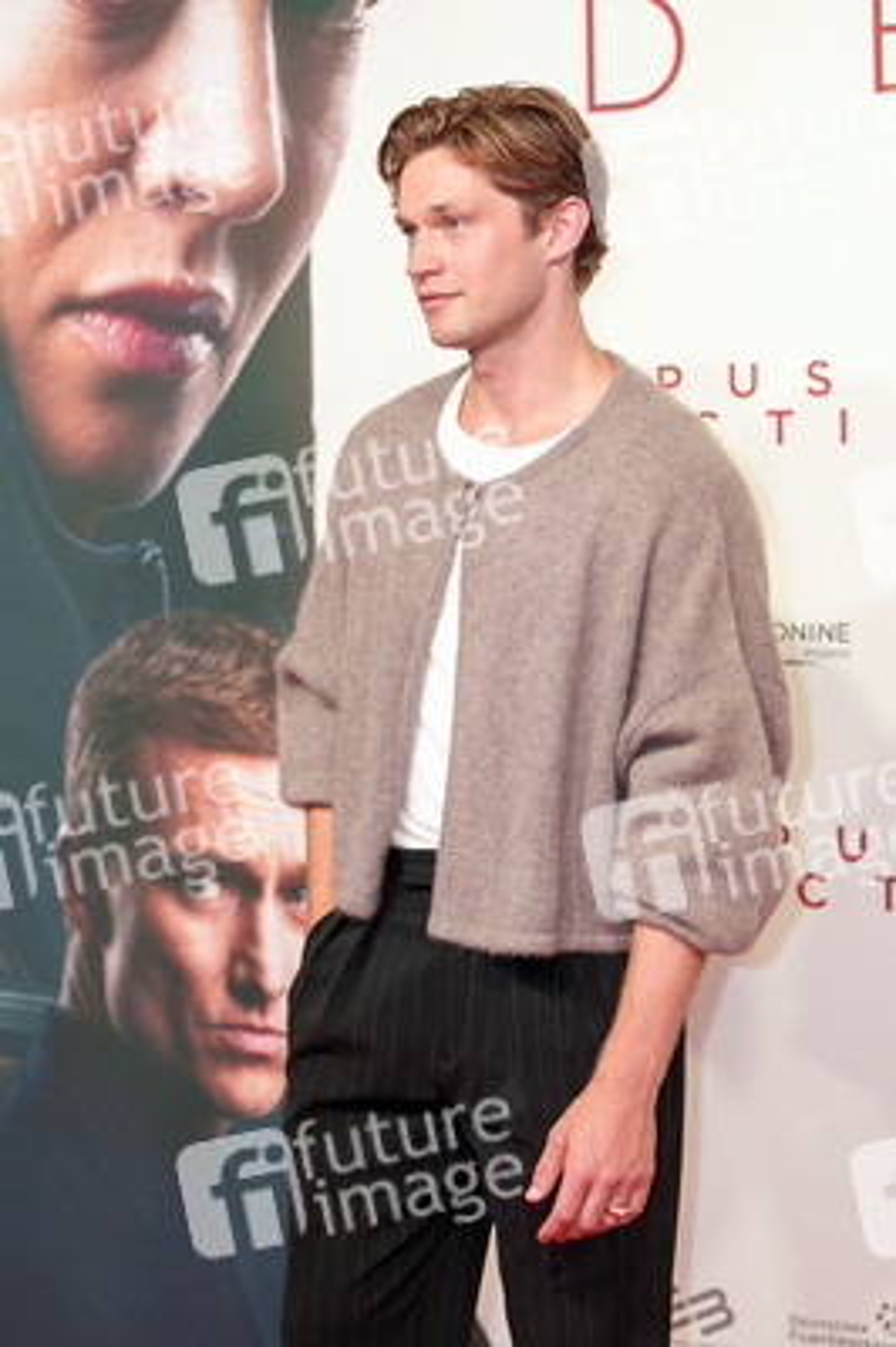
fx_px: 2618
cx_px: 448
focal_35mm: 70
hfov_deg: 19.4
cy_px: 674
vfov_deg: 28.9
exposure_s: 1/200
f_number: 2.8
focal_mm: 70
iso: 320
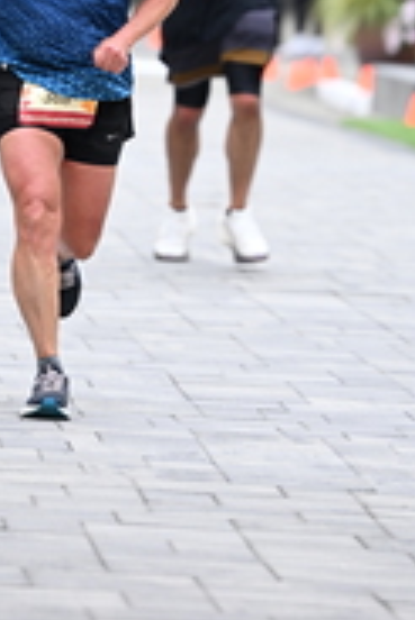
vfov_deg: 4.9
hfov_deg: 3.3
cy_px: -212
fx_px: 7214
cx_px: 93
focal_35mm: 418
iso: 640
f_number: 2.8
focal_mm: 140
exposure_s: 1/2000
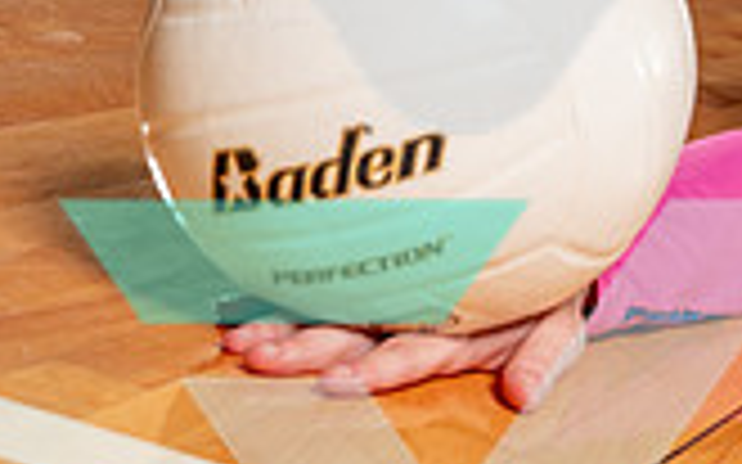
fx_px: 2749
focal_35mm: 136
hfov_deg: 14.1
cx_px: 1219
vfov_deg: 9.5
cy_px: -106
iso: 200
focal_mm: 38
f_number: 5.6
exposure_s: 1/250
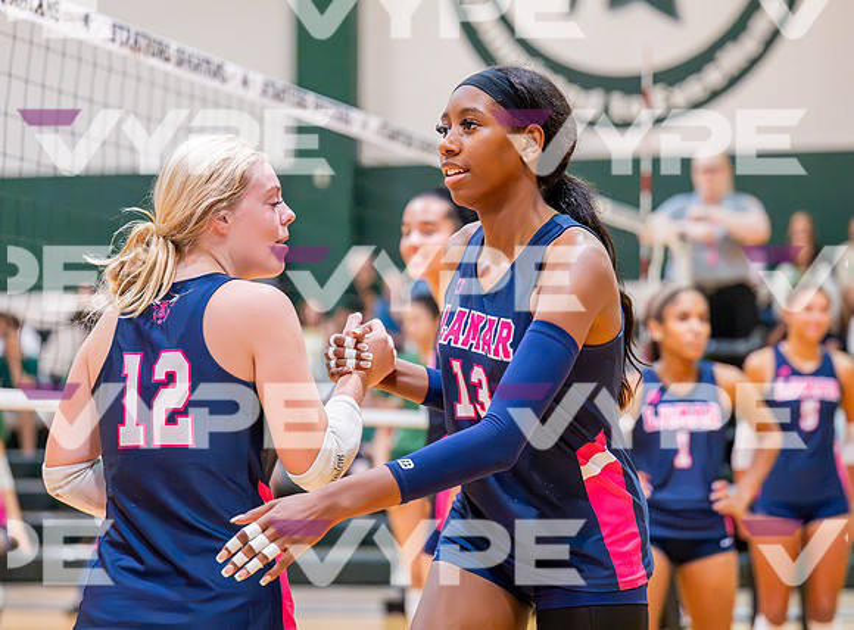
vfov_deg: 12.6
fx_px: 2843
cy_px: 255
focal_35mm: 116
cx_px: 486
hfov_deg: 17.1
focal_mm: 90
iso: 11400
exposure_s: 1/800
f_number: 2.8
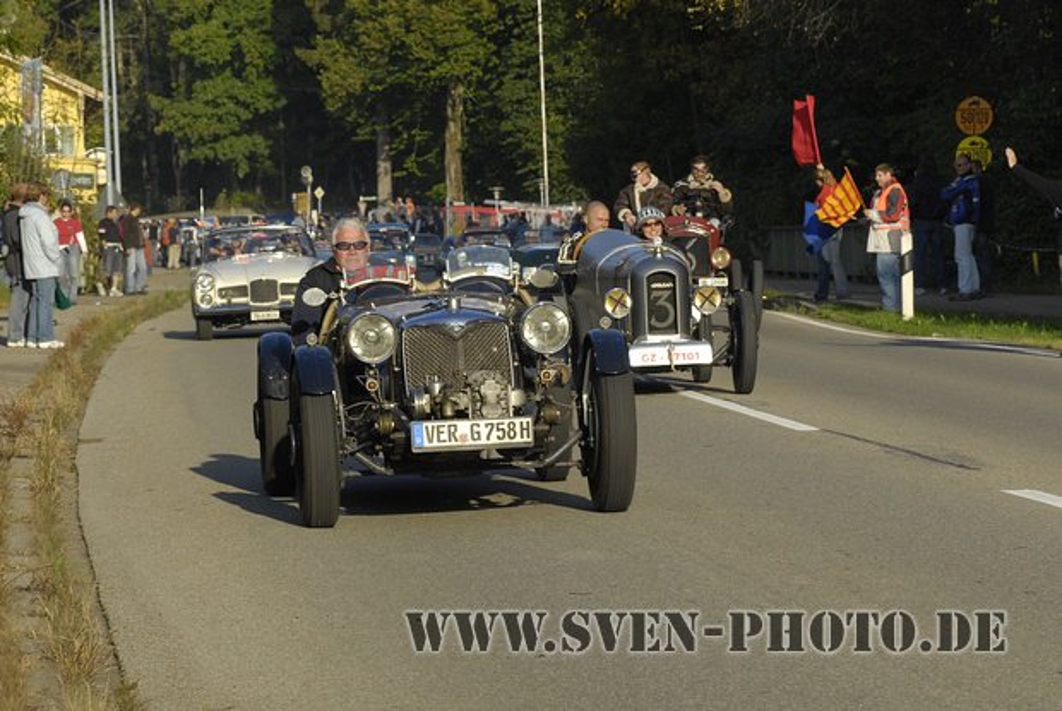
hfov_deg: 12.4
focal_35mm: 165
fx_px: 4873
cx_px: 531
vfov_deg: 8.3
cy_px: 356
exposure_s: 1/320
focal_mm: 110
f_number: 11
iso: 320
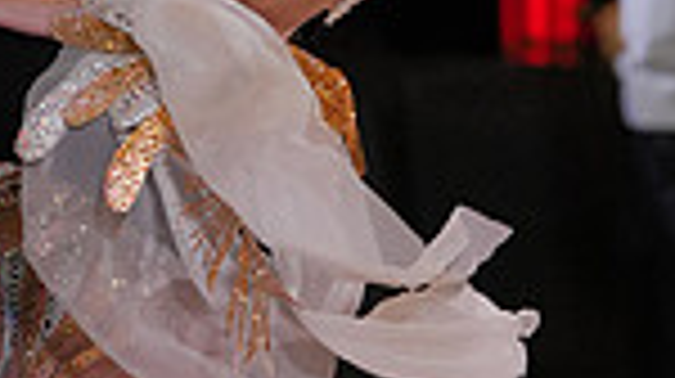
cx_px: -25
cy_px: 756
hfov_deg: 4.0
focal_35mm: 539
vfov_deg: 2.2
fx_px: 9637
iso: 1600
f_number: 4
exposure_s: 1/500
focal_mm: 133
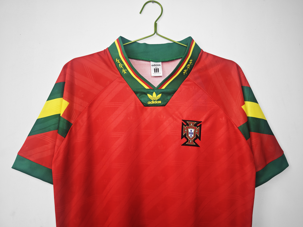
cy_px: 114
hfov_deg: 73.9
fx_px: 201
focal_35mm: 23
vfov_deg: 58.9
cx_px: 152
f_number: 1.75
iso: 86
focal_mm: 8.67
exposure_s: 1/100
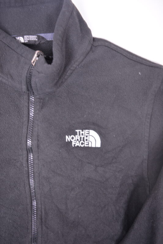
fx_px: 204
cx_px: 82
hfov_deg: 43.6
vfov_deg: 61.9
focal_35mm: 30
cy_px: 122
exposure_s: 1/60
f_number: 4
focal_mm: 20
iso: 560
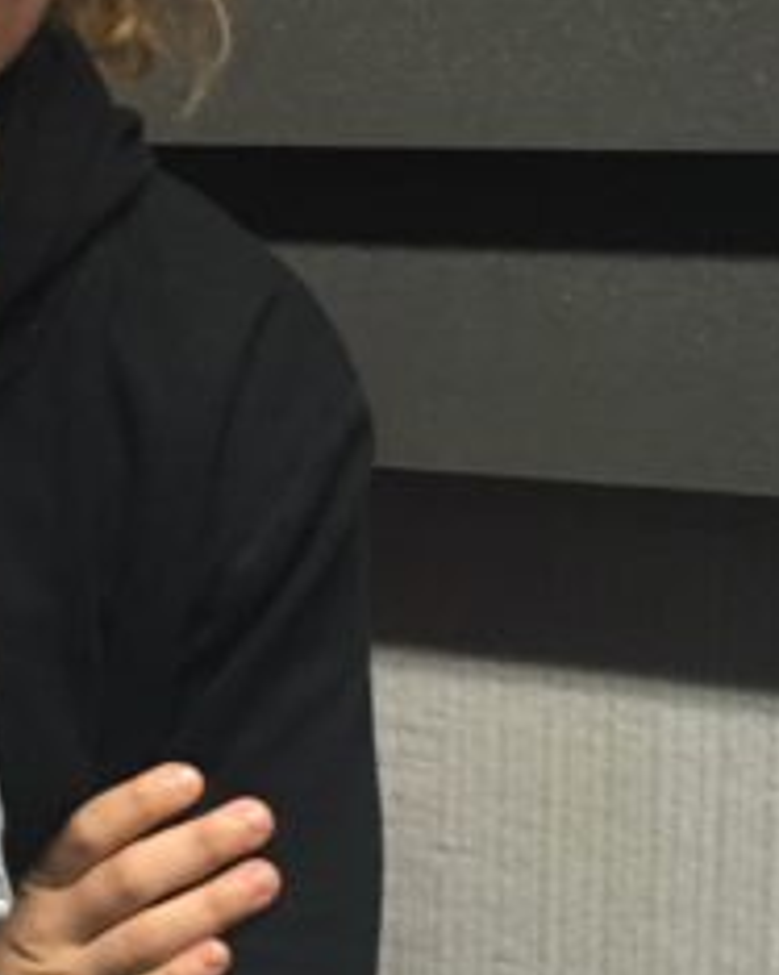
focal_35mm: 93
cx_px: -329
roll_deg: +0.1
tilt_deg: -6.9
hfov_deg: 15.5
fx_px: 2682
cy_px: 429
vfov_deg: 20.6
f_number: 2.2
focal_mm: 4.15
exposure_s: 1/33
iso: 160
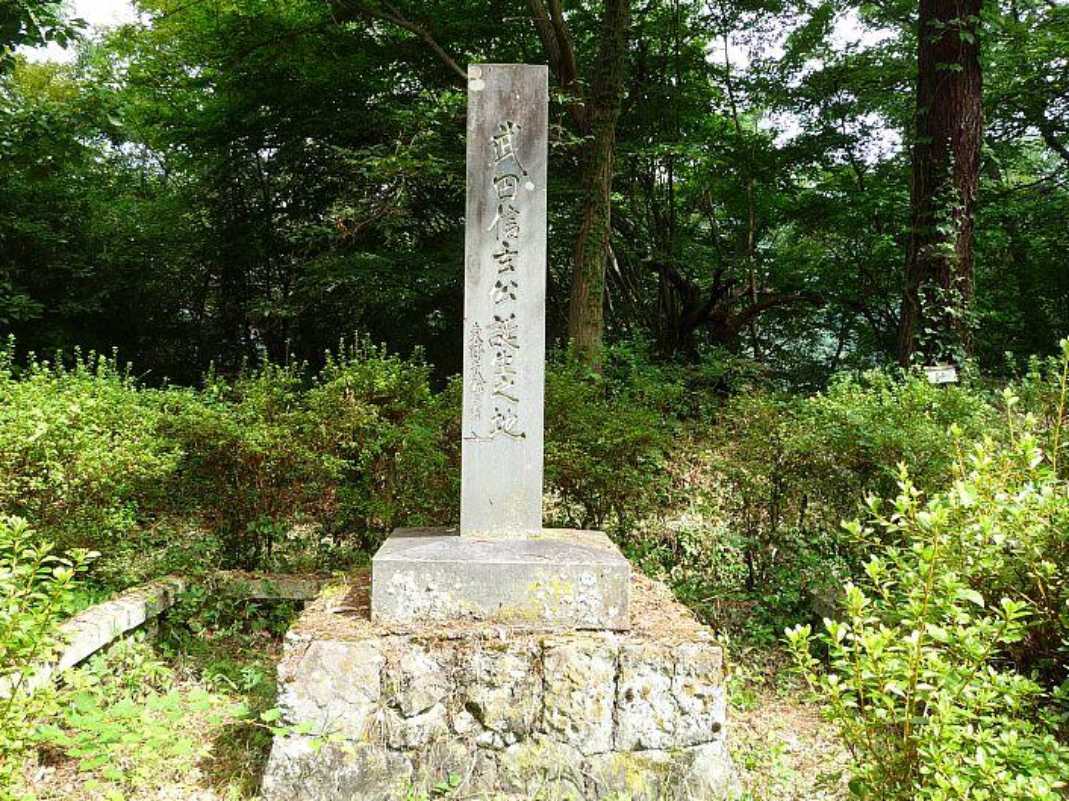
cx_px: 501
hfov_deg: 53.9
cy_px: 392
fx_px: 1050
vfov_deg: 41.8
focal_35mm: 34
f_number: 4
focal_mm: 5.2
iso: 100
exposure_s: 1/125
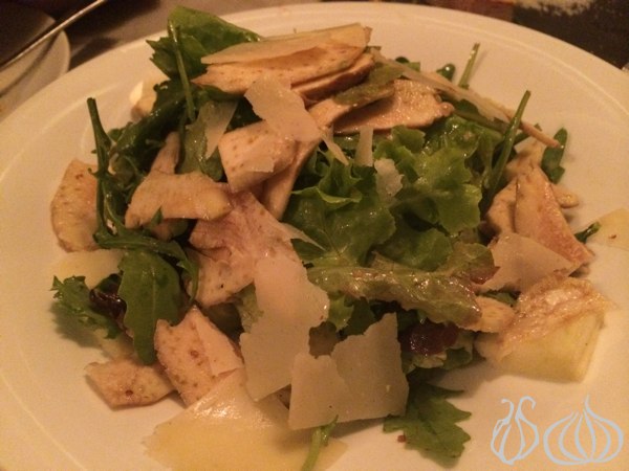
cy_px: 236
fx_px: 545
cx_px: 314
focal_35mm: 30
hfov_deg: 60.0
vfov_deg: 46.8
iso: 640
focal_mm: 4.12
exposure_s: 1/15
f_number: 2.2
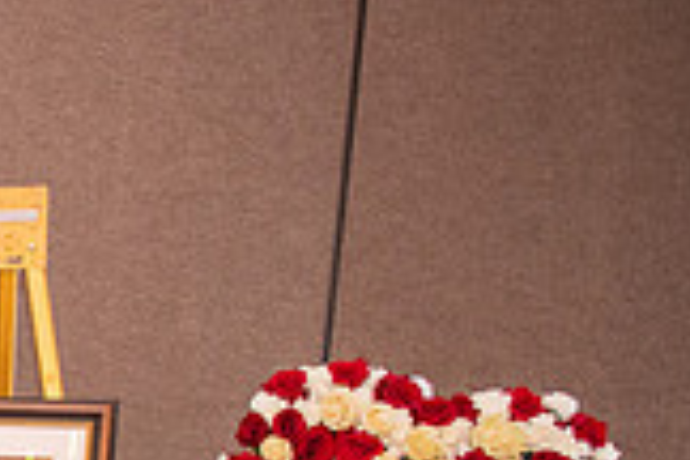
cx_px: -443
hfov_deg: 19.5
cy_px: 718
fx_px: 1648
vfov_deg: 14.6
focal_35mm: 86
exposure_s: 1/250
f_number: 2.8
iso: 800
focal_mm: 24
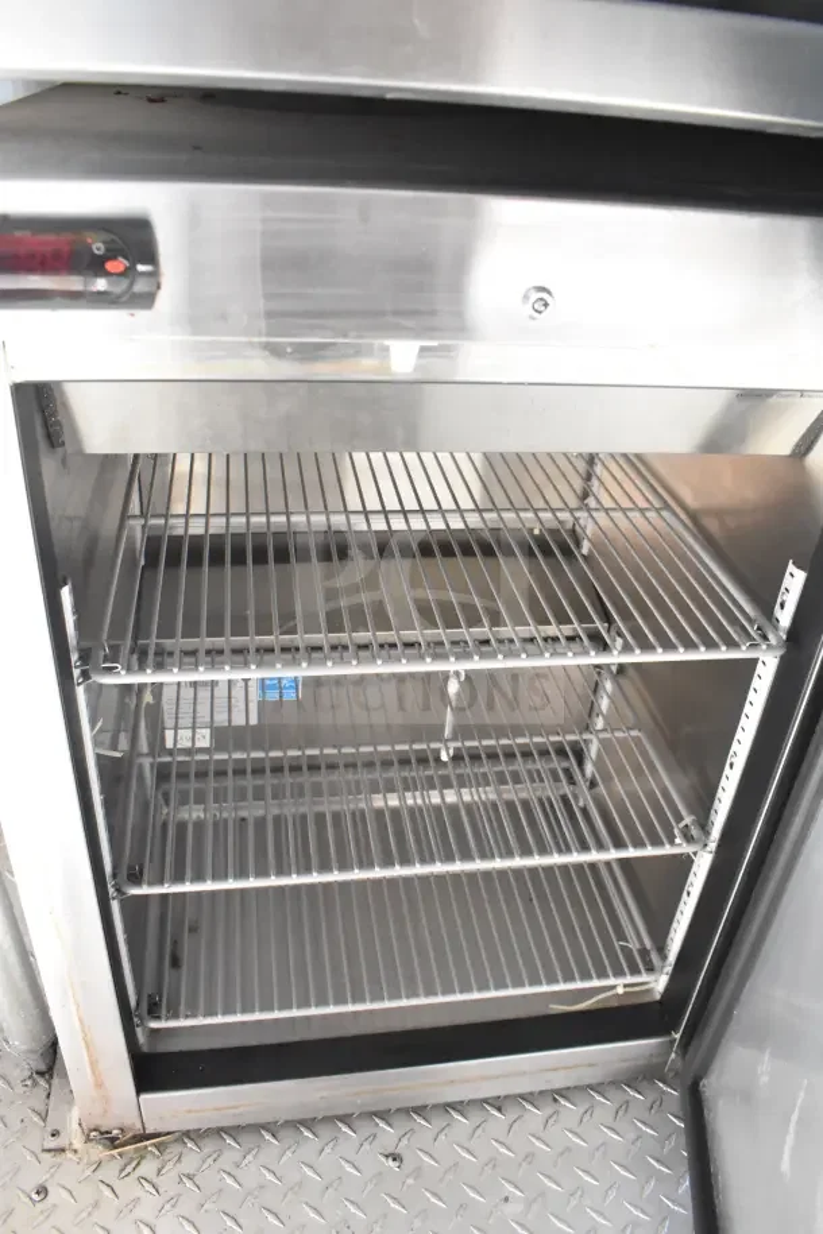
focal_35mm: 27
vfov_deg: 67.4
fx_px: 926
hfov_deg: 47.9
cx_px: 412
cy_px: 617
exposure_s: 1/125
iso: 6400
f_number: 5.6
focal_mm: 18
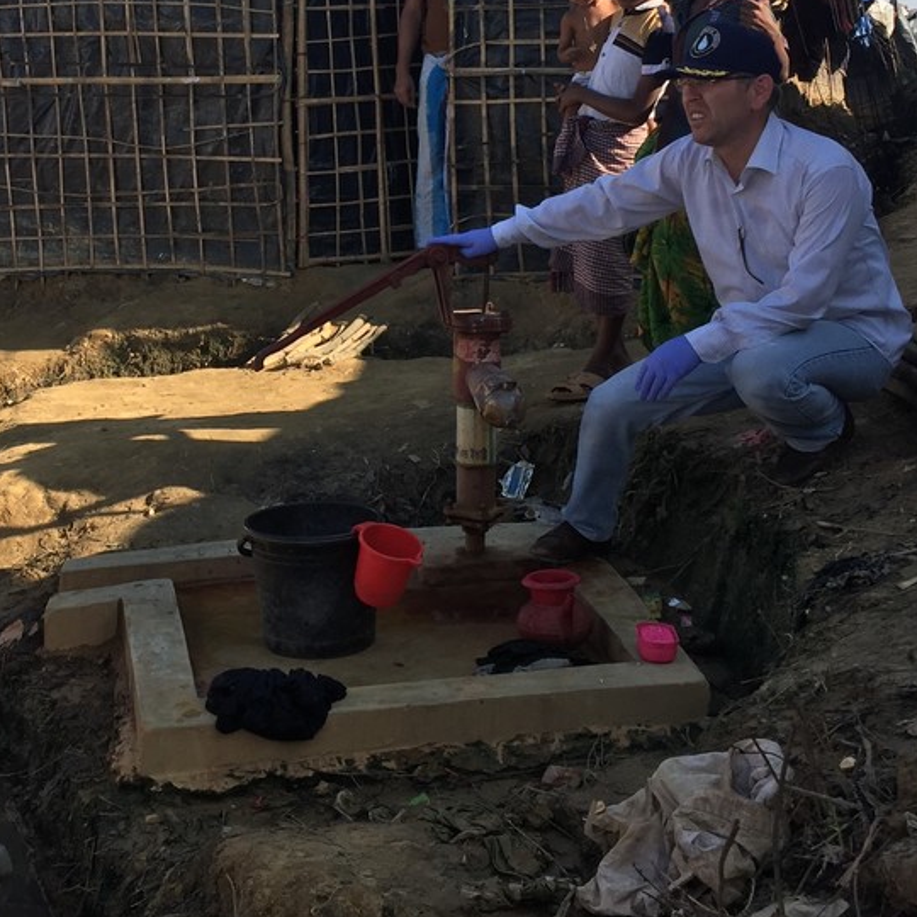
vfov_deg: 29.8
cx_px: 268
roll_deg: -1.0
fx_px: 1708
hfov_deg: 29.7
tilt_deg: -7.0
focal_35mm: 57
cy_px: 284
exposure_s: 1/1412
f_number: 2.2
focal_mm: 4.15
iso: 32
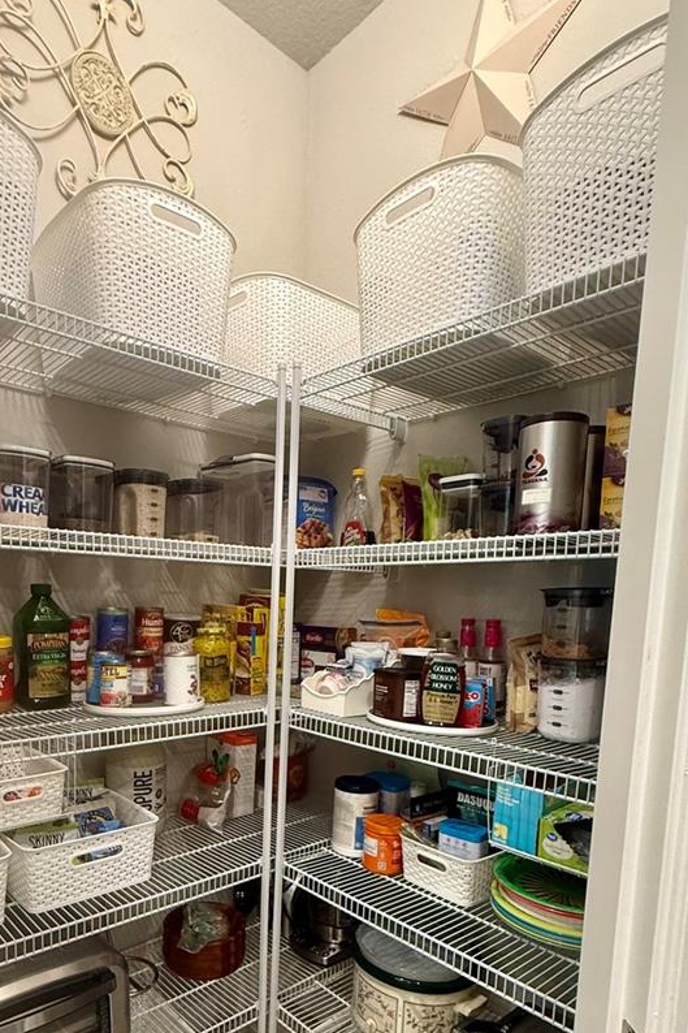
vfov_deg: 76.6
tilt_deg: -6.5
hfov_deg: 56.4
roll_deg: -2.2
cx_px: 254
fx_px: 631
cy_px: 673
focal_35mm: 22
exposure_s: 1/60
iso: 400
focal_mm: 2.22
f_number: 2.2
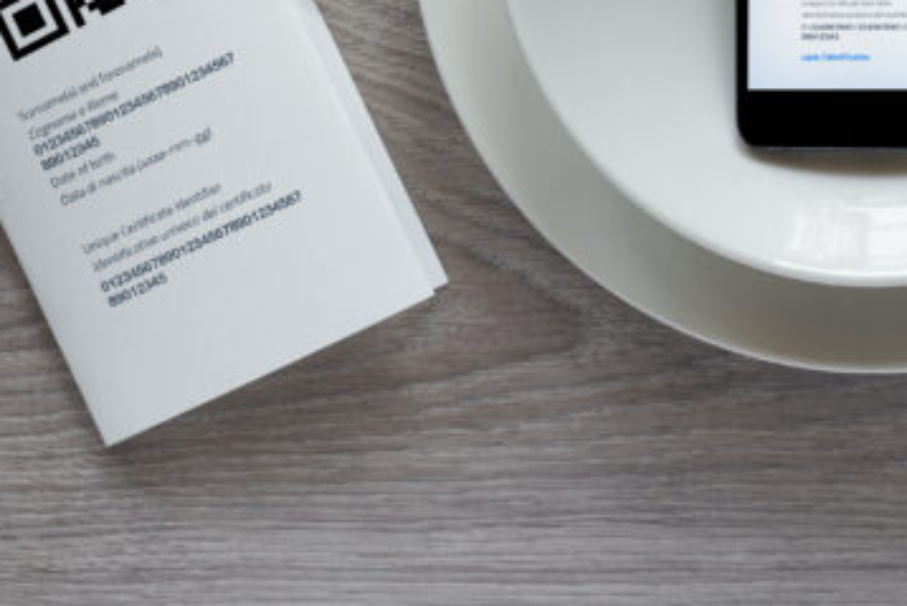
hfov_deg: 14.2
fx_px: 3604
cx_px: 874
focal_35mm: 143
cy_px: -243
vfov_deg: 9.4
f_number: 16
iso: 140
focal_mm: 50
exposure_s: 1/3
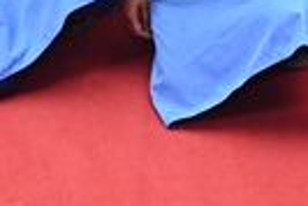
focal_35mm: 163
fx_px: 1396
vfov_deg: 7.6
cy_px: -350
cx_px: 137
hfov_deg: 12.6
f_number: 7.1
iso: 1250
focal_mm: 24
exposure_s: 1/160
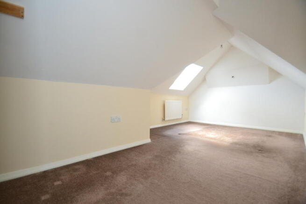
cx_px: 153
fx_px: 128
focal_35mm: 15
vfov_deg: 77.4
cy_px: 102
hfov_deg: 100.4
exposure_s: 1/60
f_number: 4
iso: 400
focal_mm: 10
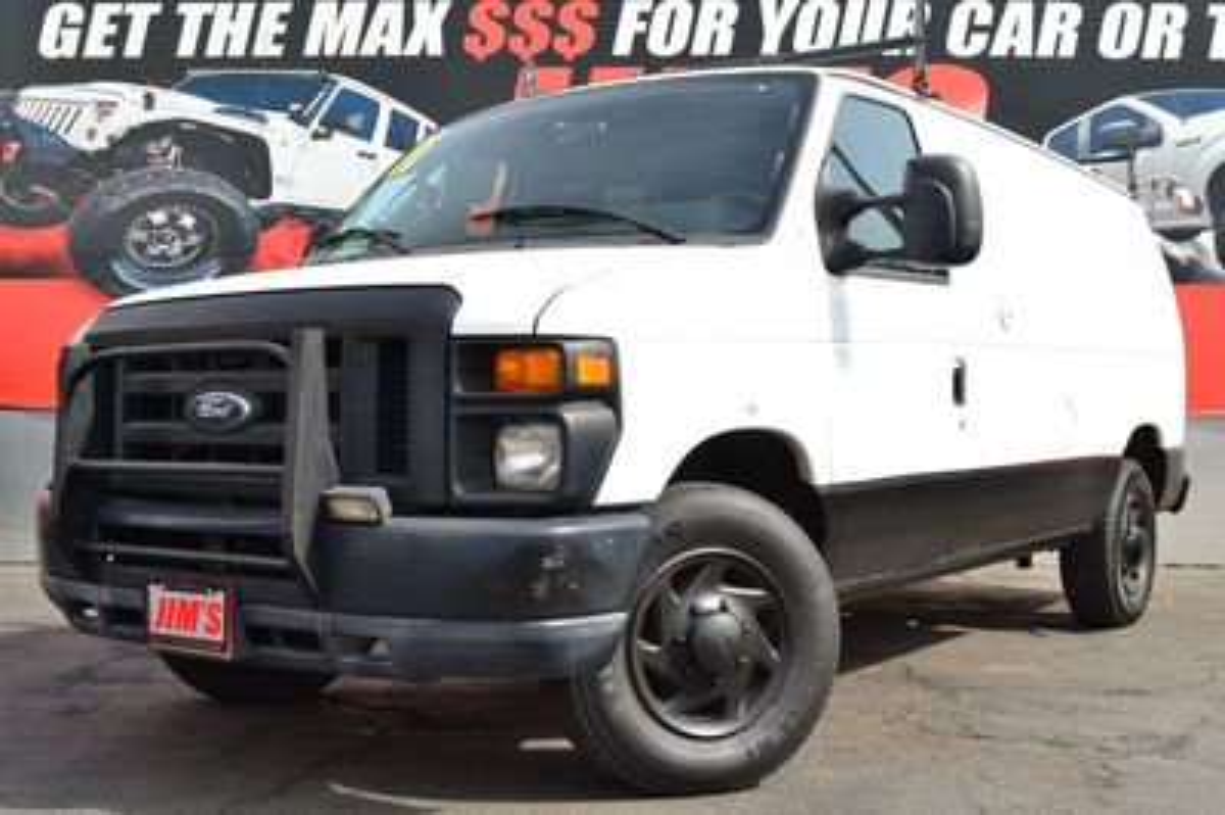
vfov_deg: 31.8
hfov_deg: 46.4
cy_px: 408
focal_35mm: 42
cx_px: 612
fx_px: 1428
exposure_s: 1/250
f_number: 10
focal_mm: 28
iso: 400
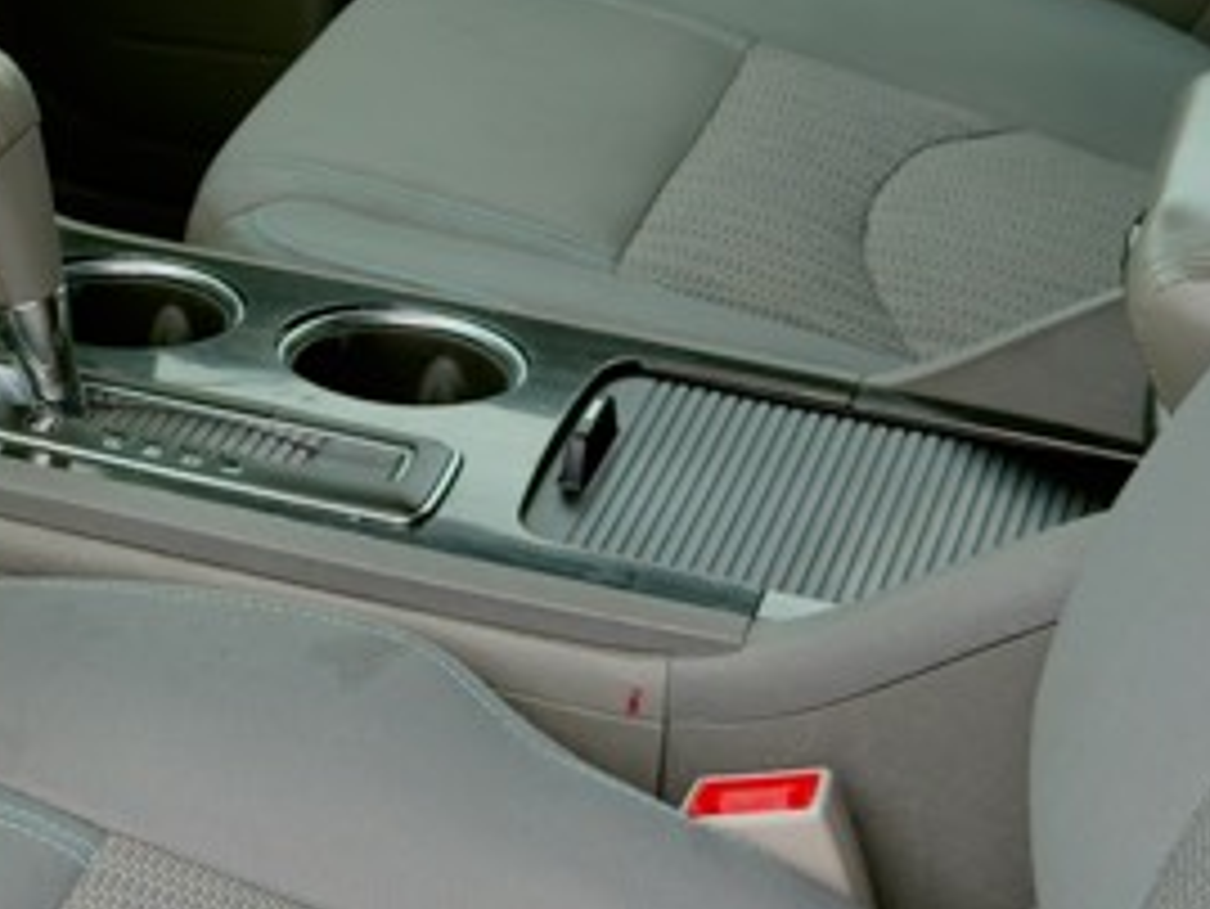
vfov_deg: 14.1
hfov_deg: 17.7
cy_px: 104
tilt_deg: -22.7
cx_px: -355
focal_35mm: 104
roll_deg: -0.4
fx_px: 3637
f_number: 1.78
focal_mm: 6.76
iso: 64
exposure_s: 1/694
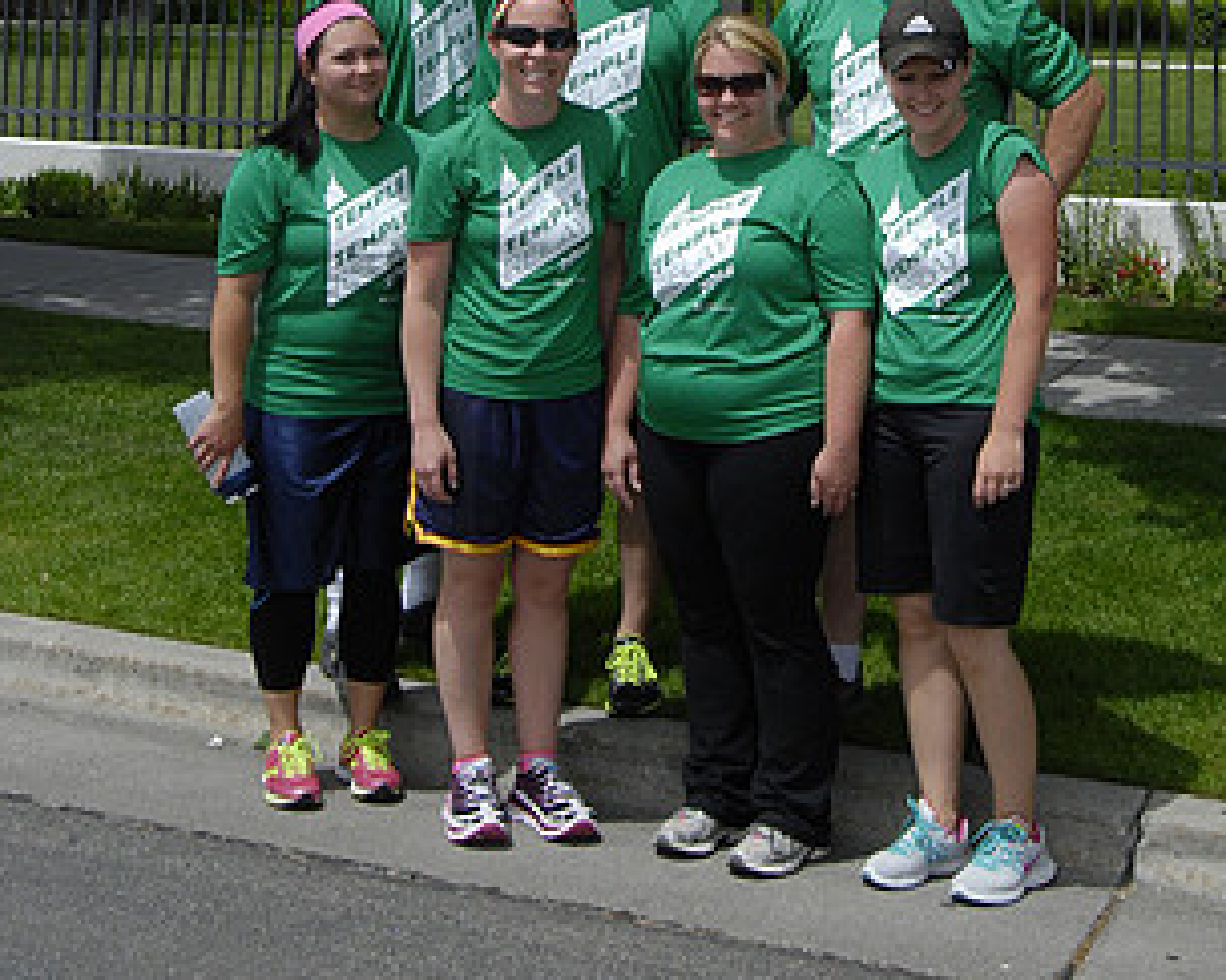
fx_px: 2245
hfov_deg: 30.5
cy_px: -105
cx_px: 730
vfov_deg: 23.1
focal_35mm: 62
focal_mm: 23
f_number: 10
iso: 400
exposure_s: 1/800
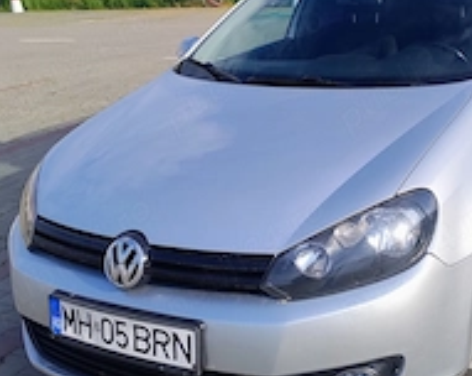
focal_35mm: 49
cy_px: 109
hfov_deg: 37.5
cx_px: 331
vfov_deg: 30.4
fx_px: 683
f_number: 1.8
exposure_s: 1/968
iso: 100
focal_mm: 5.56
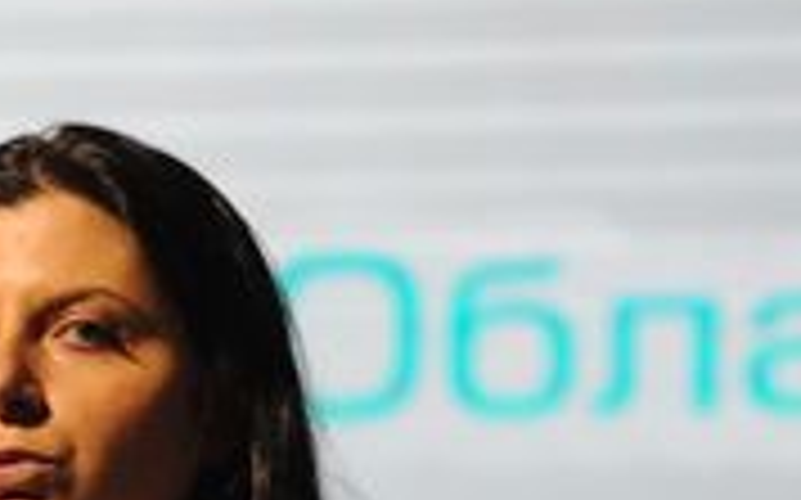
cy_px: 626
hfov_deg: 3.9
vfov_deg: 2.4
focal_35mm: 542
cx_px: -99
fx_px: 11824
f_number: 4.5
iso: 2500
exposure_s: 1/160
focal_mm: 135
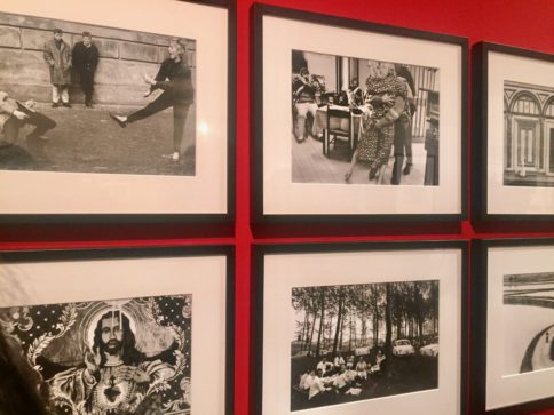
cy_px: 208
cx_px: 277
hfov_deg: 61.7
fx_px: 464
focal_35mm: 29
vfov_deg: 48.2
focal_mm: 4.15
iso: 250
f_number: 2.2
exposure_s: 1/33
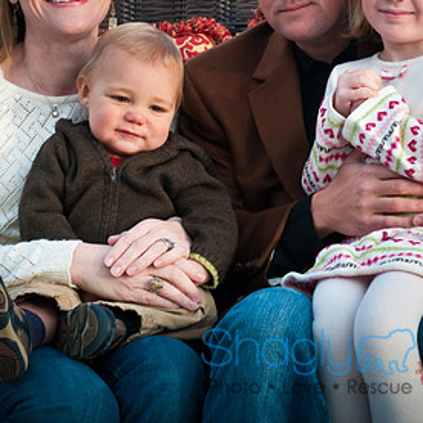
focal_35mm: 104
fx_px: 1438
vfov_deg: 16.6
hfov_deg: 16.7
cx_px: 214
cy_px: 80
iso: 200
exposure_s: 1/200
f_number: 7.1
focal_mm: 50
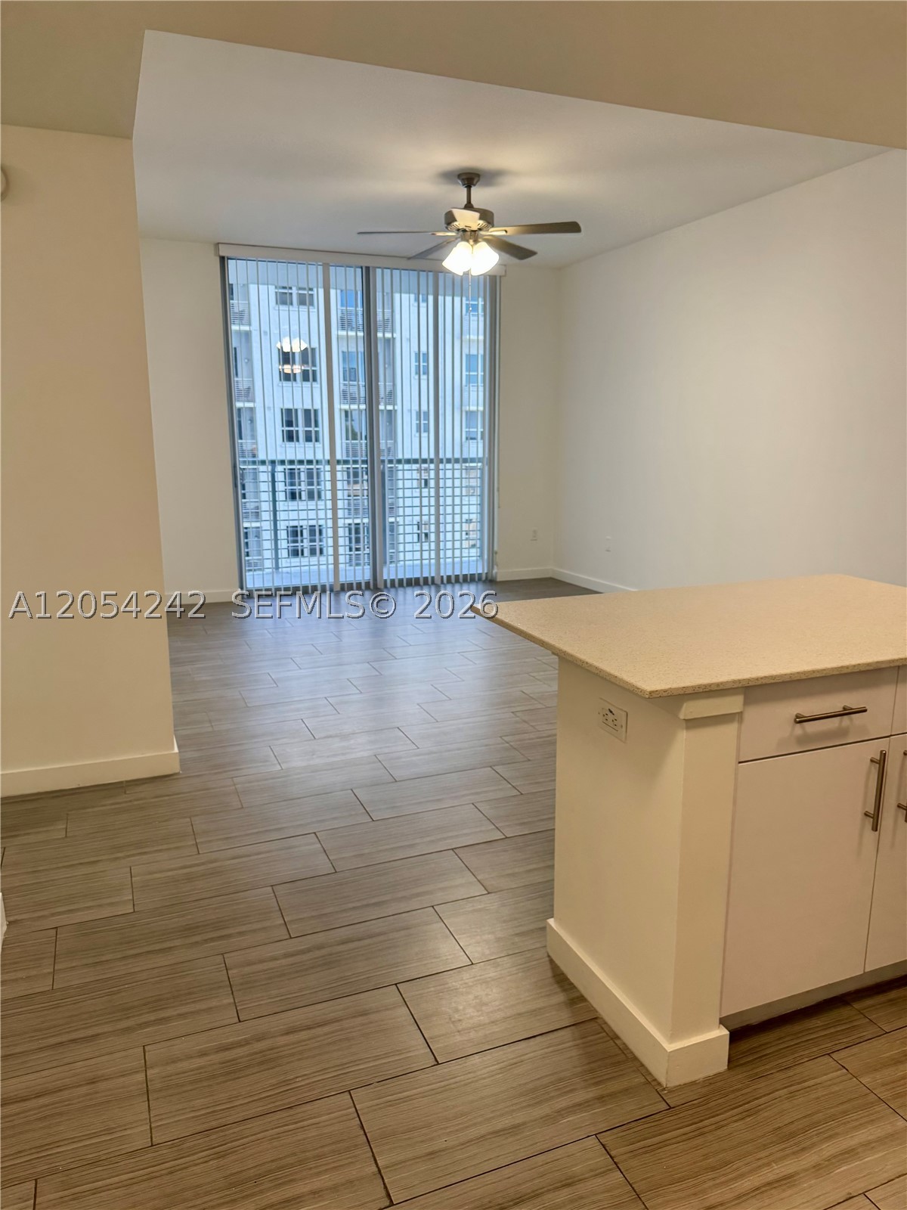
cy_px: 605
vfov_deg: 71.6
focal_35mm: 24
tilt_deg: -11.5
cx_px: 454
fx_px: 838
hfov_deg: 56.8
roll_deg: -0.2
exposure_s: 1/120
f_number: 1.78
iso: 200
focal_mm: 6.76
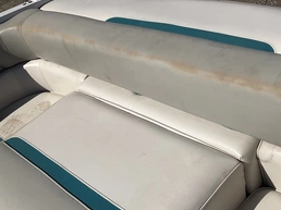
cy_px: 112
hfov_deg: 40.8
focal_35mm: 45
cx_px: 212
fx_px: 365
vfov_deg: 32.1
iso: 25
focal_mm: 3
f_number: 1.8
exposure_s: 1/5814
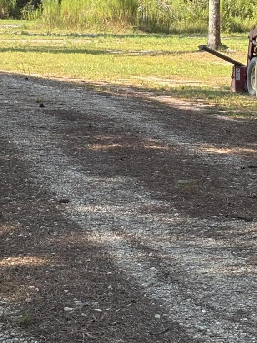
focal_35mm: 138
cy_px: 7
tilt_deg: -1.3
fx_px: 1367
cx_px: 84
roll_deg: -2.8
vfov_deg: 14.1
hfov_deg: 10.7
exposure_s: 1/702
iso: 32
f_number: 1.6
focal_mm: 5.96
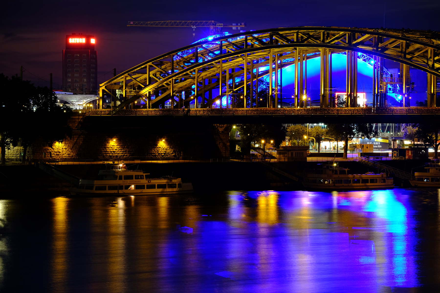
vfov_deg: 6.5
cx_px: 220
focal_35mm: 210
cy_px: 146
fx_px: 2566
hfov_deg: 9.8
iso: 320
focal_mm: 140
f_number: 7.1
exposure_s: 8.5
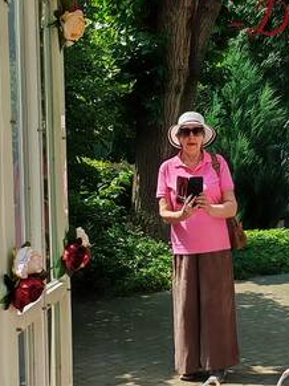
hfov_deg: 22.1
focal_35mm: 66
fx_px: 735
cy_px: 216
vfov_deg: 29.4
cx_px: 200
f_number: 2.2
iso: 50
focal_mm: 1.96
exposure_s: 1/950
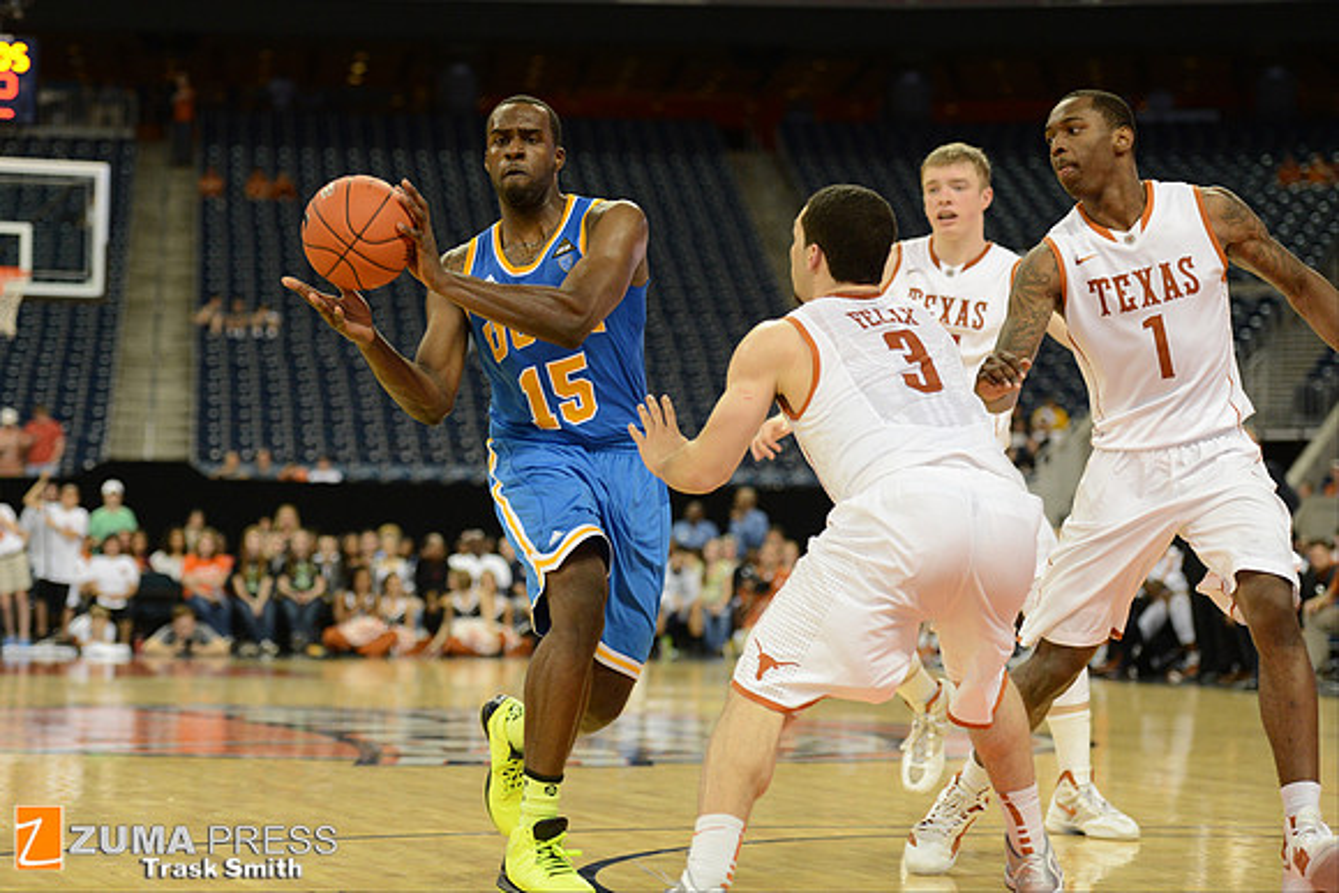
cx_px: 670
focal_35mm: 86
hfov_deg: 23.6
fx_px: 3199
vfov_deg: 15.9
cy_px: 446
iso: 2500
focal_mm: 86
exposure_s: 1/1000
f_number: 2.8
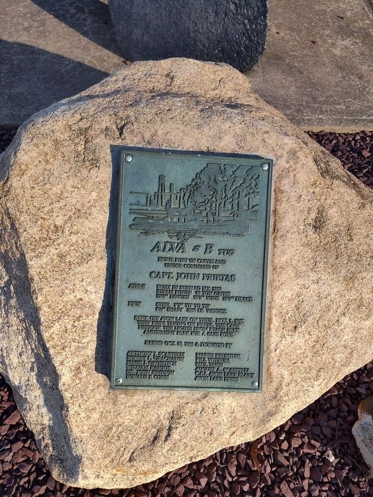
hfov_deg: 58.9
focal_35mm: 23
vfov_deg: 73.9
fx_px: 330
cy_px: 248
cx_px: 186
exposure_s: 1/612
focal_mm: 5.56
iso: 100
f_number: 1.8
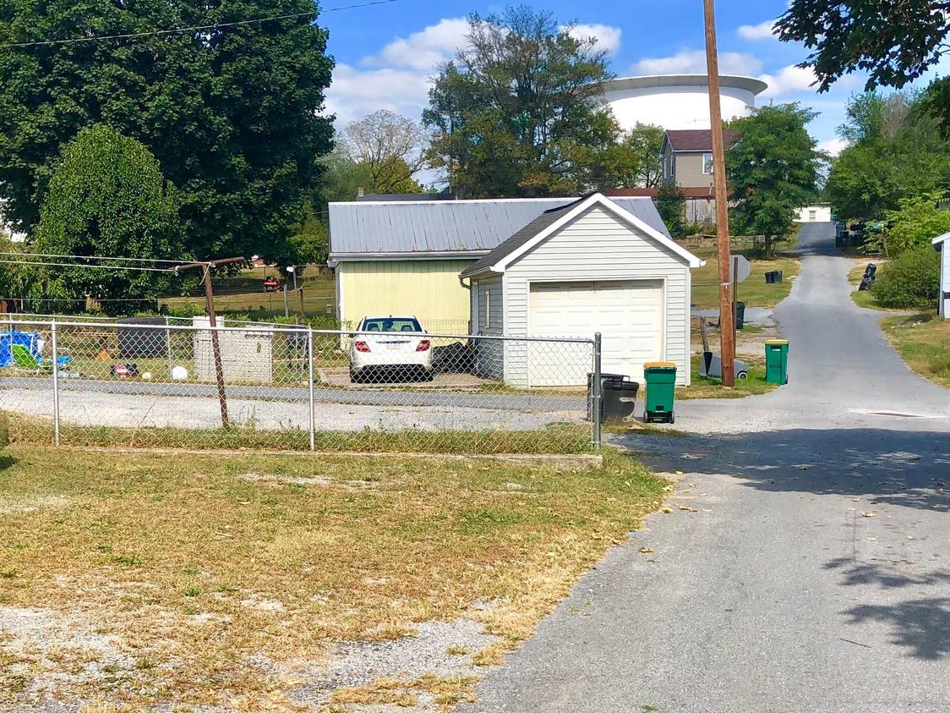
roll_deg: +1.5
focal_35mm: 51
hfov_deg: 37.4
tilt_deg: -8.5
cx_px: 390
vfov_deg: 28.3
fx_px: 1400
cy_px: 491
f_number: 1.8
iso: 20
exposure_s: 1/1675
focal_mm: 3.99
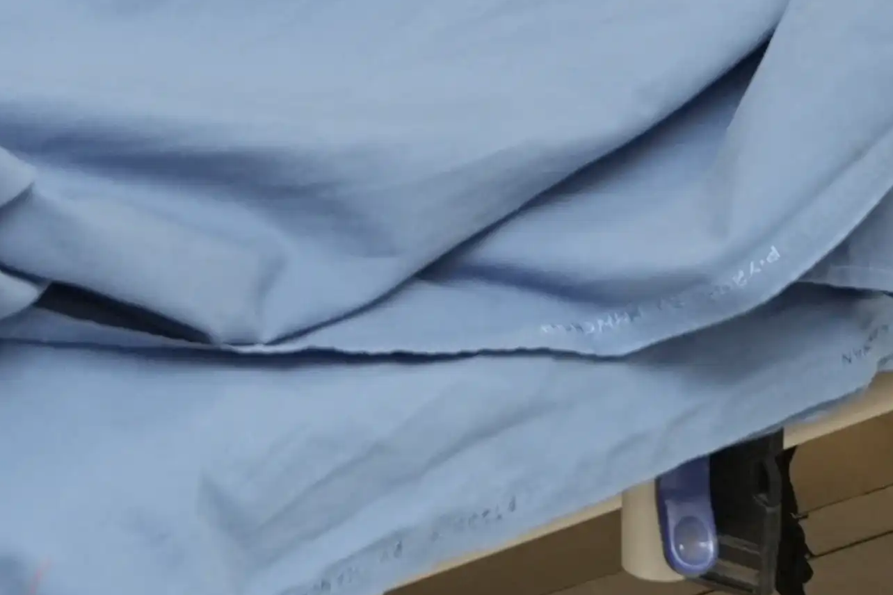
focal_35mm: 202
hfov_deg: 10.2
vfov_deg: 6.5
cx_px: 312
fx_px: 5010
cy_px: -803
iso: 1600
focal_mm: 37
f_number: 6.3
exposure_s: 1/125
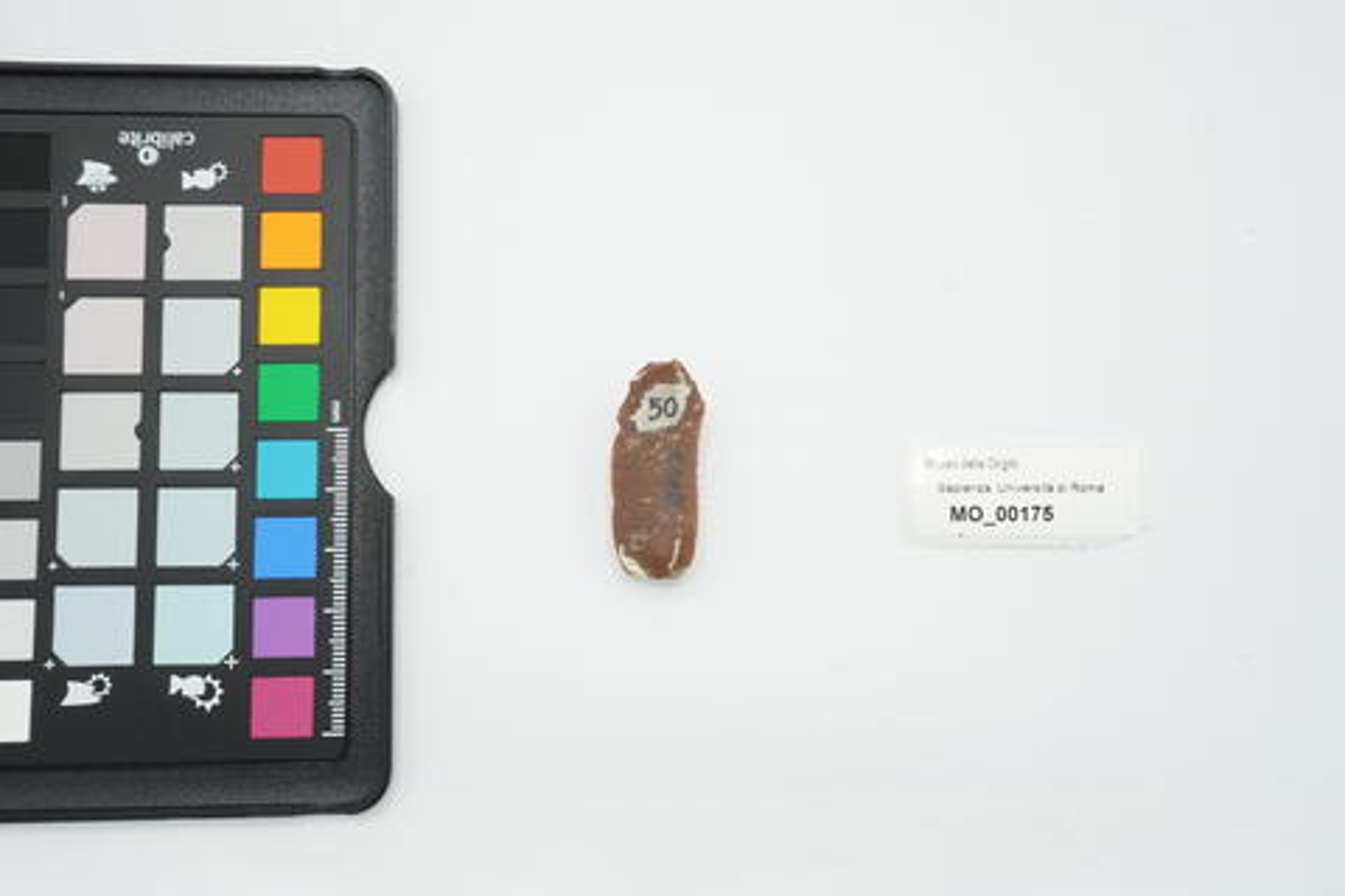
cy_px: 448
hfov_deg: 55.1
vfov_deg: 38.4
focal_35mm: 34
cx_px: 672
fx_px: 1289
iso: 100
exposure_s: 1/10
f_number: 16
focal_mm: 23
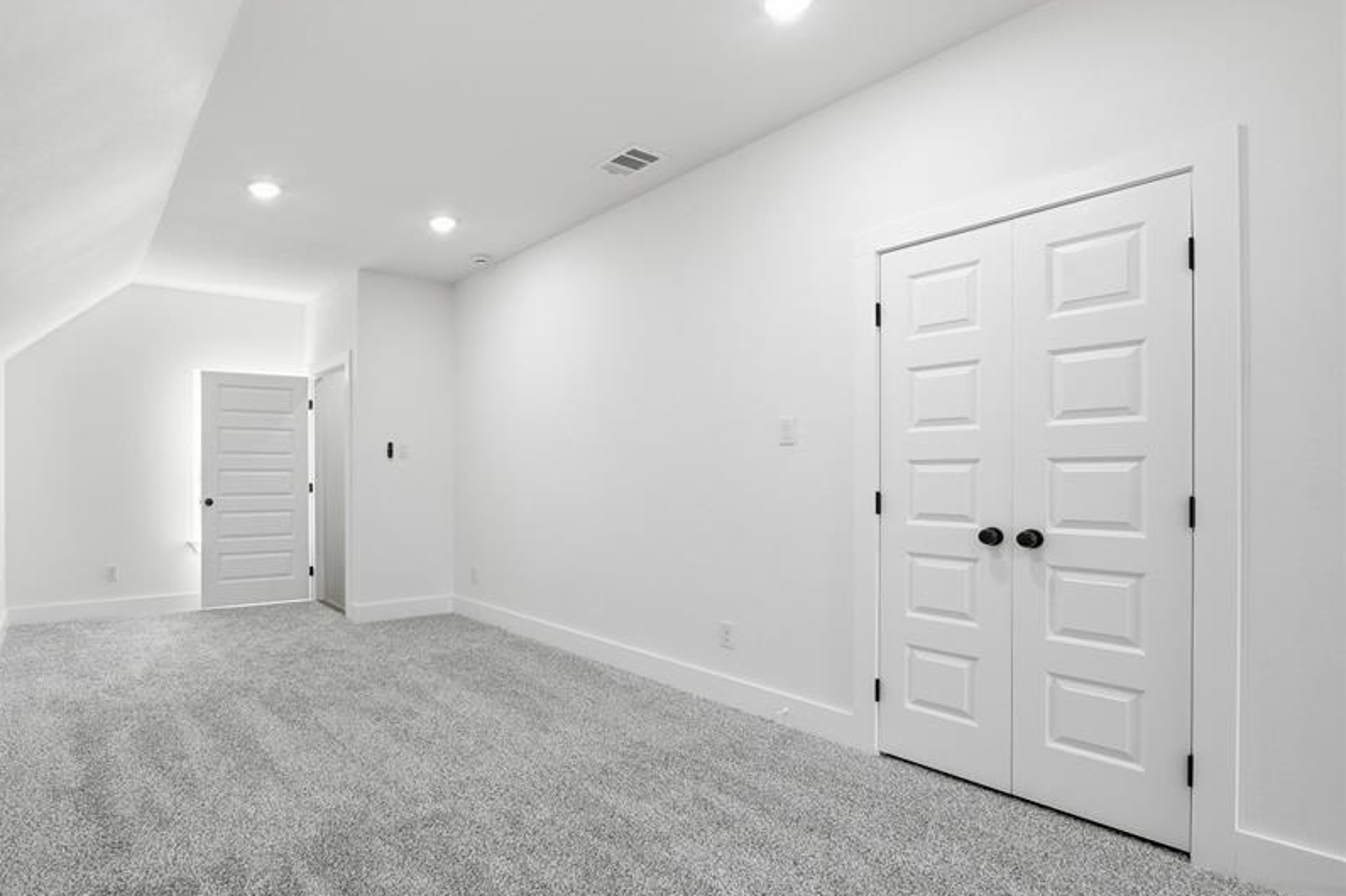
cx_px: 482
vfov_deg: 67.3
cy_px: 480
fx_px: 673
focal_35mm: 18
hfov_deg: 87.7
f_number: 9
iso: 100
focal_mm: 14
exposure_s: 1/125
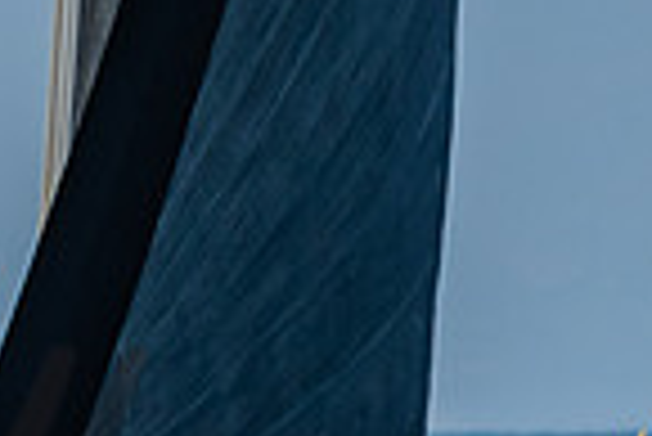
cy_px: 184
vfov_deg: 0.8
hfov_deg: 1.2
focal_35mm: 1762
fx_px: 31943
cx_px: -826
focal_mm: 200
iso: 160
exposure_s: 1/640
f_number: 6.3
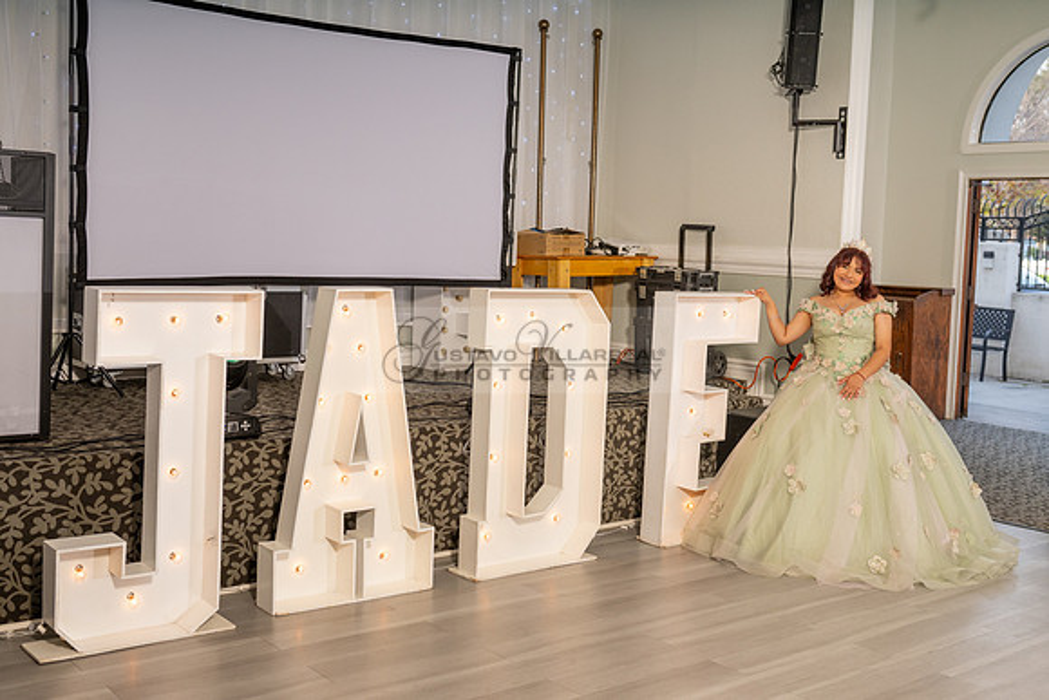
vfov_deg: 32.4
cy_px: 321
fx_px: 1203
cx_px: 513
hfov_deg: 47.1
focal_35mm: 41
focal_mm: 34
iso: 500
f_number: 4.5
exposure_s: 1/250
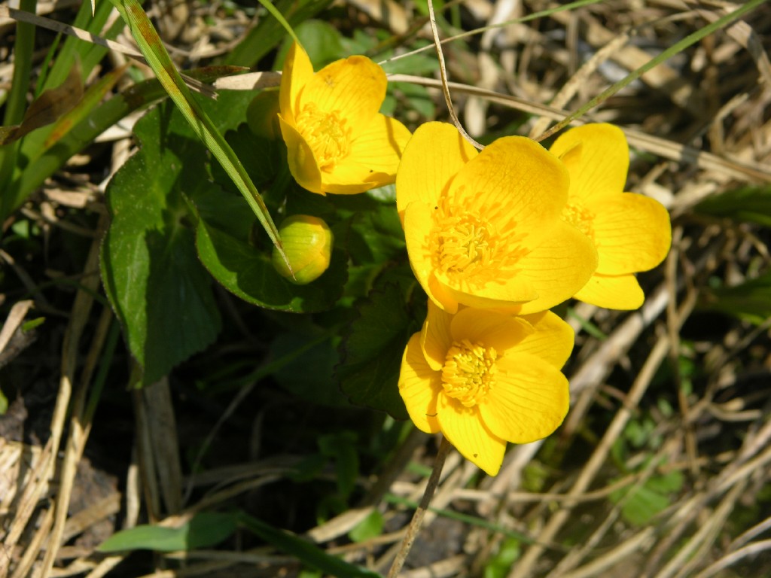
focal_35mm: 160
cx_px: 386
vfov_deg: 9.3
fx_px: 3564
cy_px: 289
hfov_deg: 12.3
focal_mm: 41.1
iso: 50
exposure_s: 1/328
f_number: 5.6
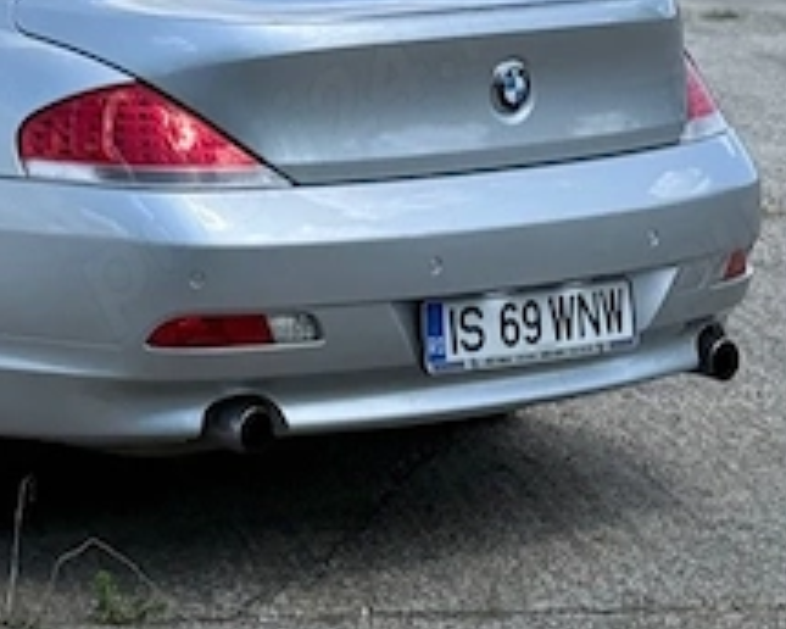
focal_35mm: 174
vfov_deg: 8.7
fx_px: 4048
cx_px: -110
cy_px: -347
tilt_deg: -2.4
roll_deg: +0.0
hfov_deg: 10.9
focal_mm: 6.76
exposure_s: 1/3096
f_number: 1.78
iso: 100
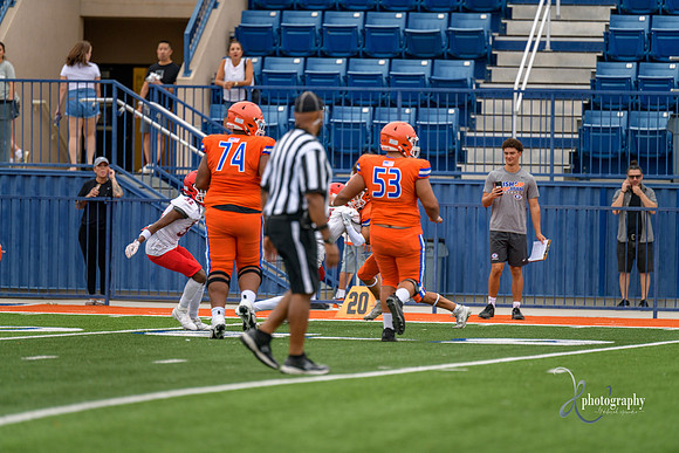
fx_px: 5659
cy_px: 226
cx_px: 340
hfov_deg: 6.9
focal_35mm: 300
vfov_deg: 4.6
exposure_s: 1/500
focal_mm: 300
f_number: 2.8
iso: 160
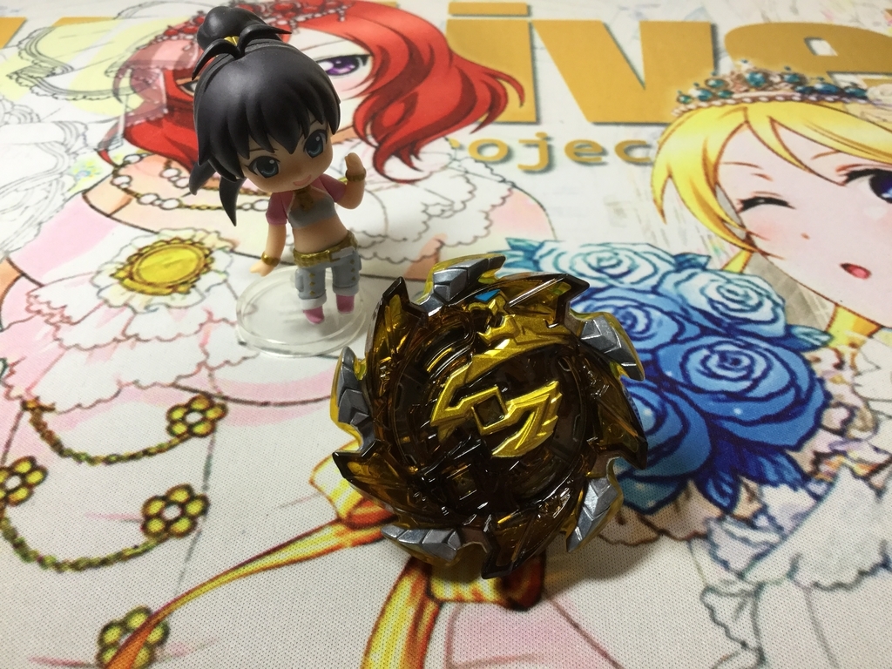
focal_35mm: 31
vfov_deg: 45.4
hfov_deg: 58.4
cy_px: 334
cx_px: 446
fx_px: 799
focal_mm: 3.3
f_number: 2.4
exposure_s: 1/30
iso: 25
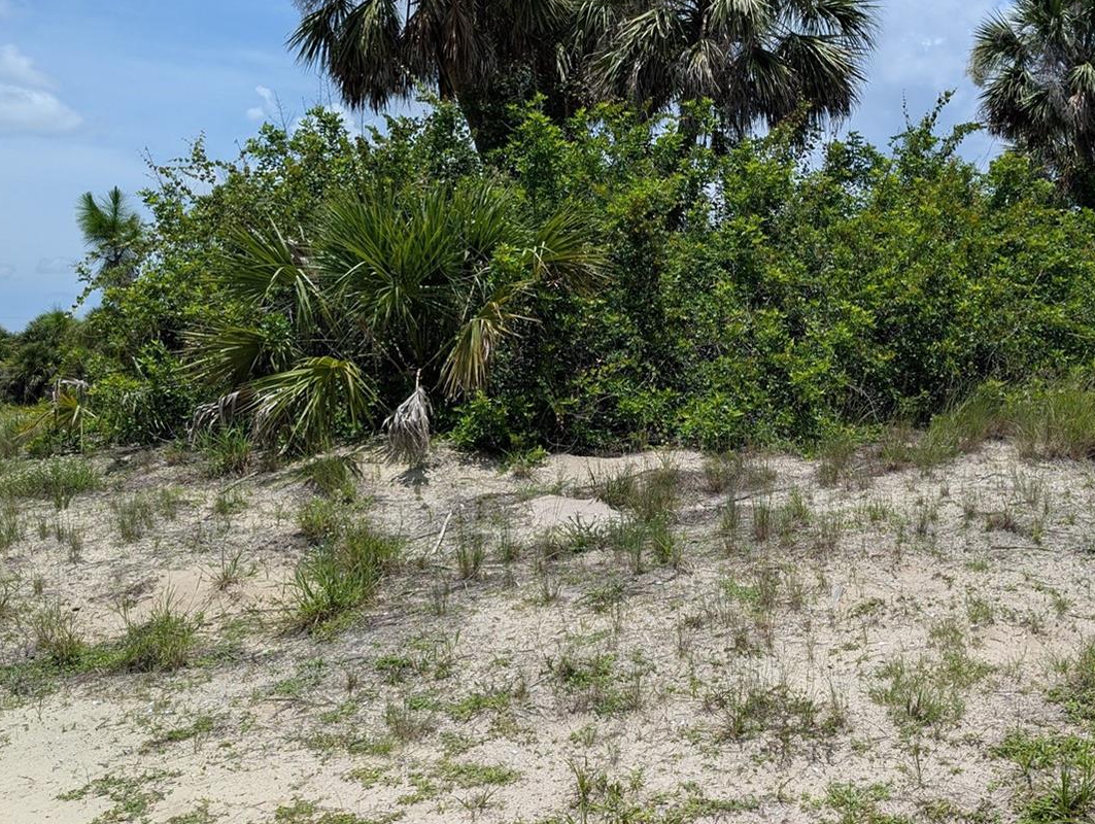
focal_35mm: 36
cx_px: 749
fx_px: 1140
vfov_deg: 39.5
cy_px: 306
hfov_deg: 50.2
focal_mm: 6.9
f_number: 1.68
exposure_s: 1/1745
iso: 19
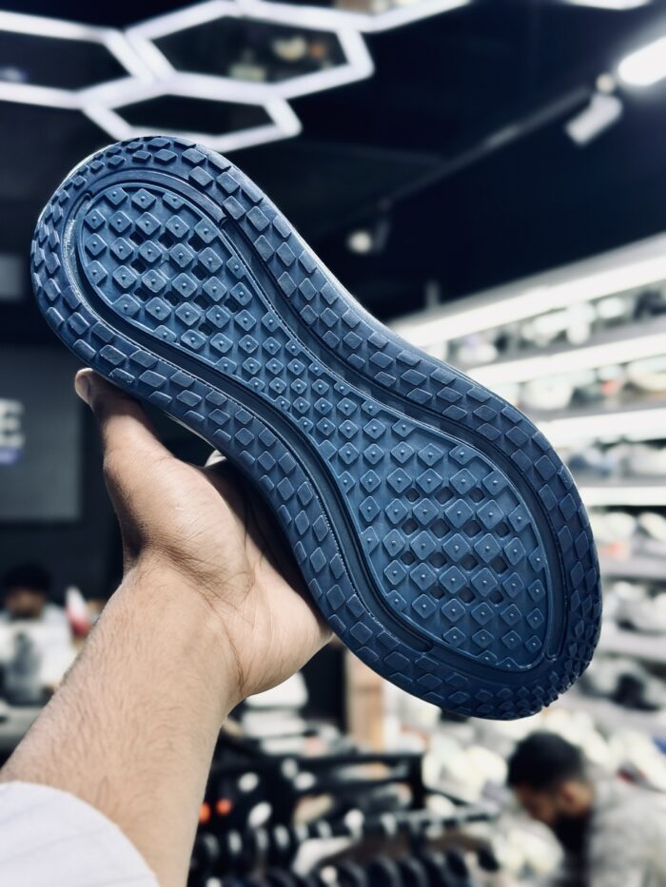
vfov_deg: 39.7
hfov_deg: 30.3
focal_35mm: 48
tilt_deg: +4.5
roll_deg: -0.5
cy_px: 444
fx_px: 1231
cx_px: 333
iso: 200
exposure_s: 1/100
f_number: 1.78
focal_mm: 6.86
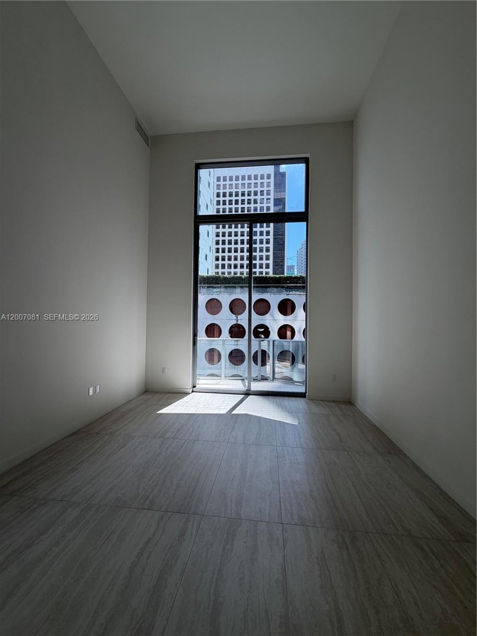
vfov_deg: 102.1
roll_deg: -0.6
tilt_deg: +0.5
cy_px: 318
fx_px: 257
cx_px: 238
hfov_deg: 85.7
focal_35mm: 14
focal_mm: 2.22
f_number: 2.2
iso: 40
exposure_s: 1/193
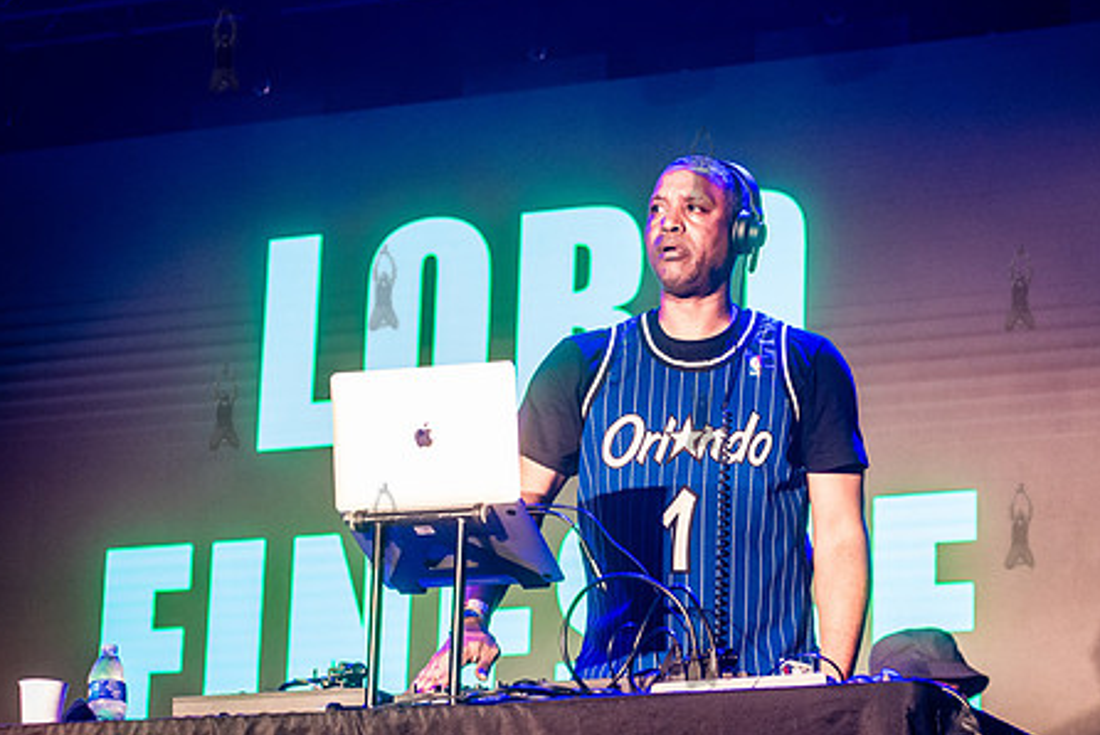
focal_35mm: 104
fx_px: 3180
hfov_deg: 19.6
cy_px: 406
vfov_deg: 13.2
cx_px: 700
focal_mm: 80
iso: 4000
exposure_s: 1/500
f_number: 4
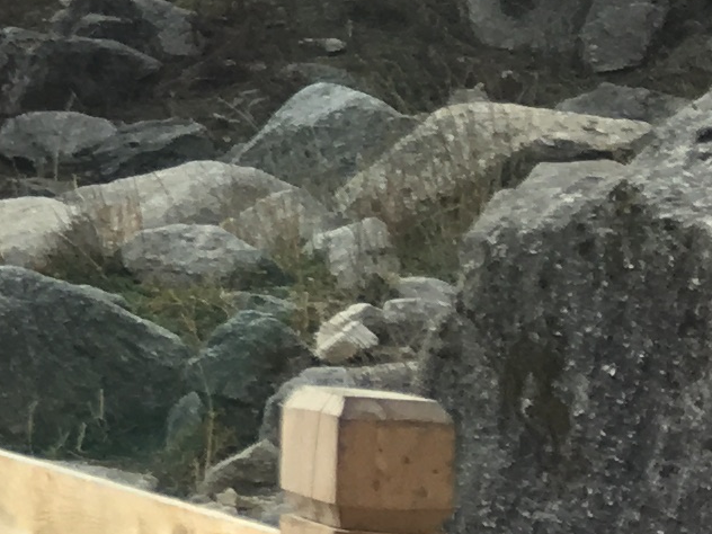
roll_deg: -0.4
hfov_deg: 8.8
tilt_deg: +8.7
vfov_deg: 7.8
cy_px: -341
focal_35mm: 185
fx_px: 3805
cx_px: -1397
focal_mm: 4.15
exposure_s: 1/561
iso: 25
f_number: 2.2
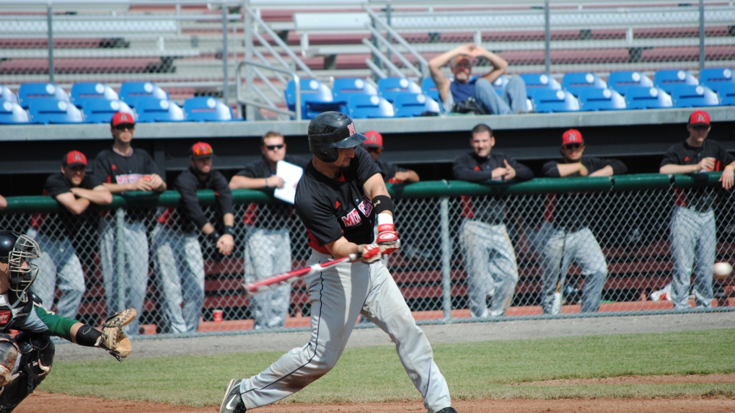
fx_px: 6158
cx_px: 368
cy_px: 235
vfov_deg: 3.8
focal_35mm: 316
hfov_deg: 6.8
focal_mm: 200
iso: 200
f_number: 5.6
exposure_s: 1/1000
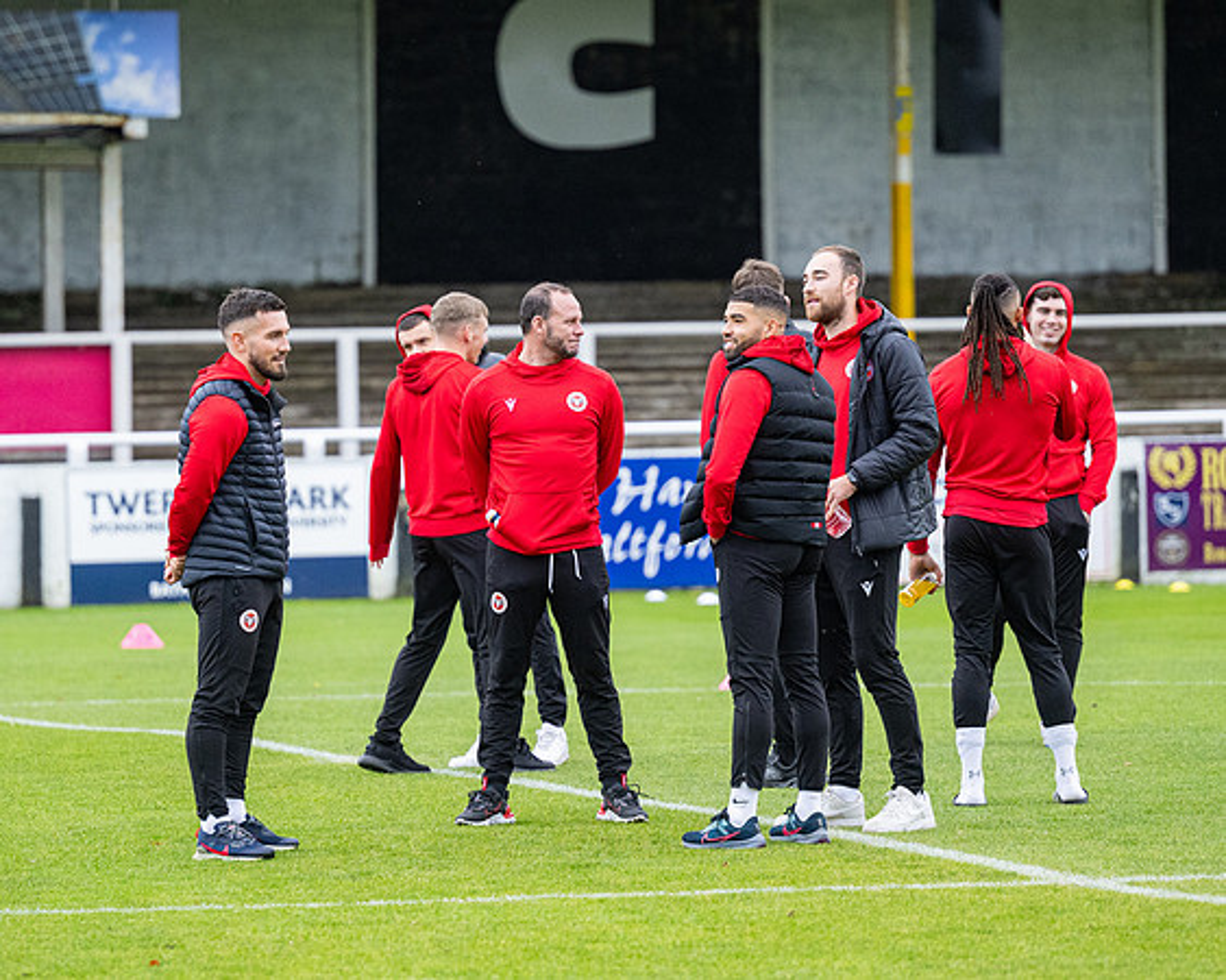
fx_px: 9195
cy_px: 490
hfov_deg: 7.6
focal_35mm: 254
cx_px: 490
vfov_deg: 6.1
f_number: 2.8
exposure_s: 1/1000
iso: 1000
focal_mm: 150
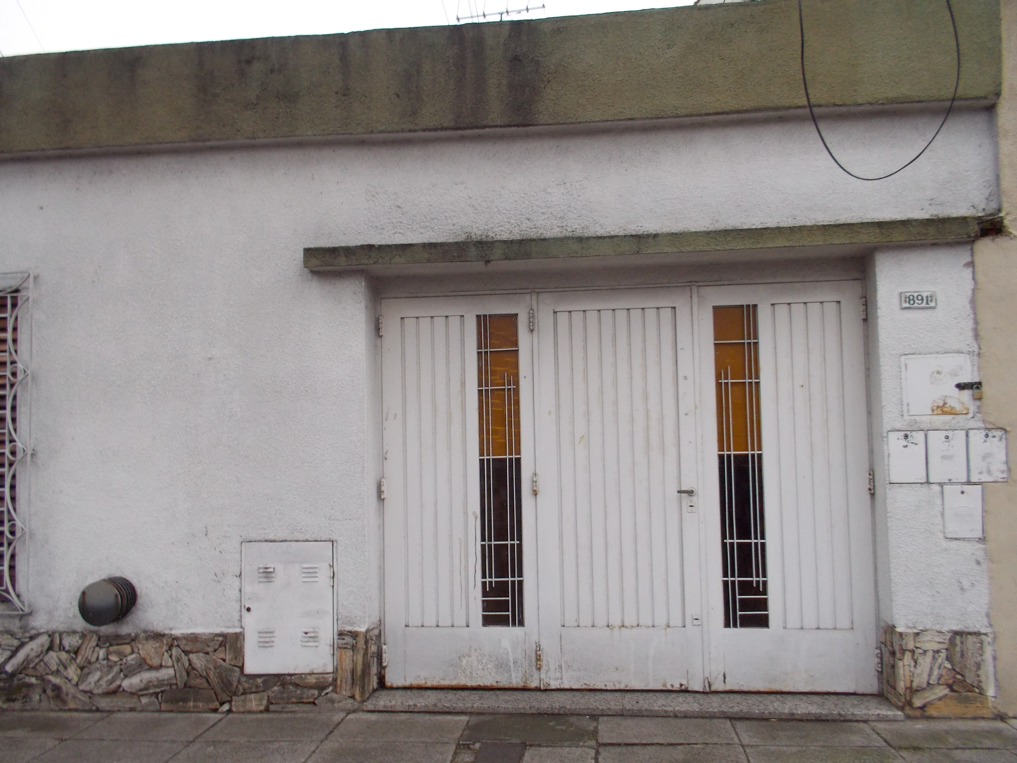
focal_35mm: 29
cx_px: 508
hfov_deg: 61.7
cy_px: 382
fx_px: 852
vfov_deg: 48.2
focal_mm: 4.1
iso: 160
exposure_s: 1/250
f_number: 3.3
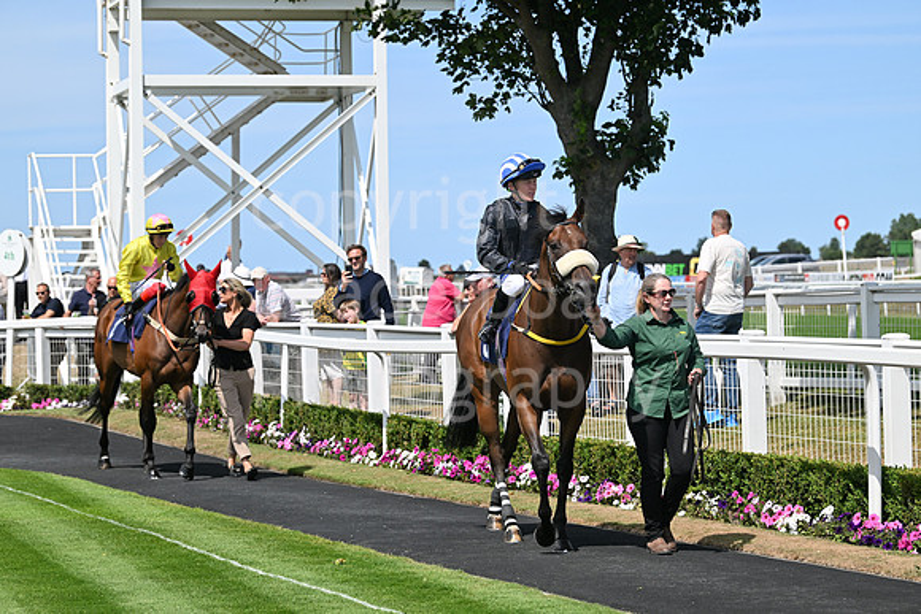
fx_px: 2815
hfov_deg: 18.6
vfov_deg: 12.5
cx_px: 460
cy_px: 307
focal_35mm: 110
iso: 400
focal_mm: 110
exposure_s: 1/2500
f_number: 5.6
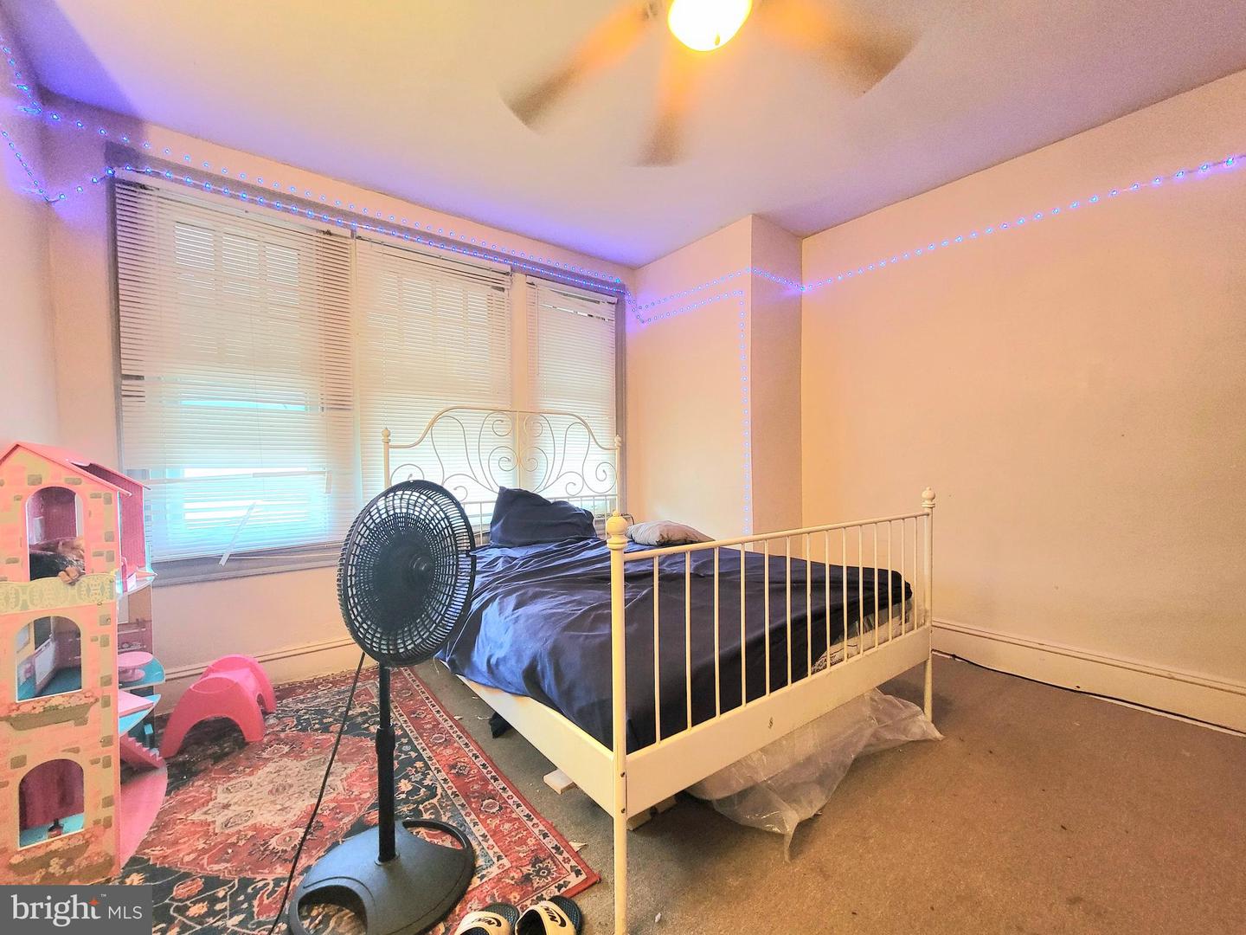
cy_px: 468
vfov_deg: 89.9
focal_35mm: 13
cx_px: 623
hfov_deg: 106.2
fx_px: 468
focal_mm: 2.2
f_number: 2.2
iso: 320
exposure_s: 1/30
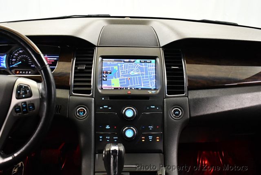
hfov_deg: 53.1
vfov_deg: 36.9
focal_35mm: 36
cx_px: 130
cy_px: 88
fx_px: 261
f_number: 3.5
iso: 3200
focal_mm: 18
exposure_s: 1/80
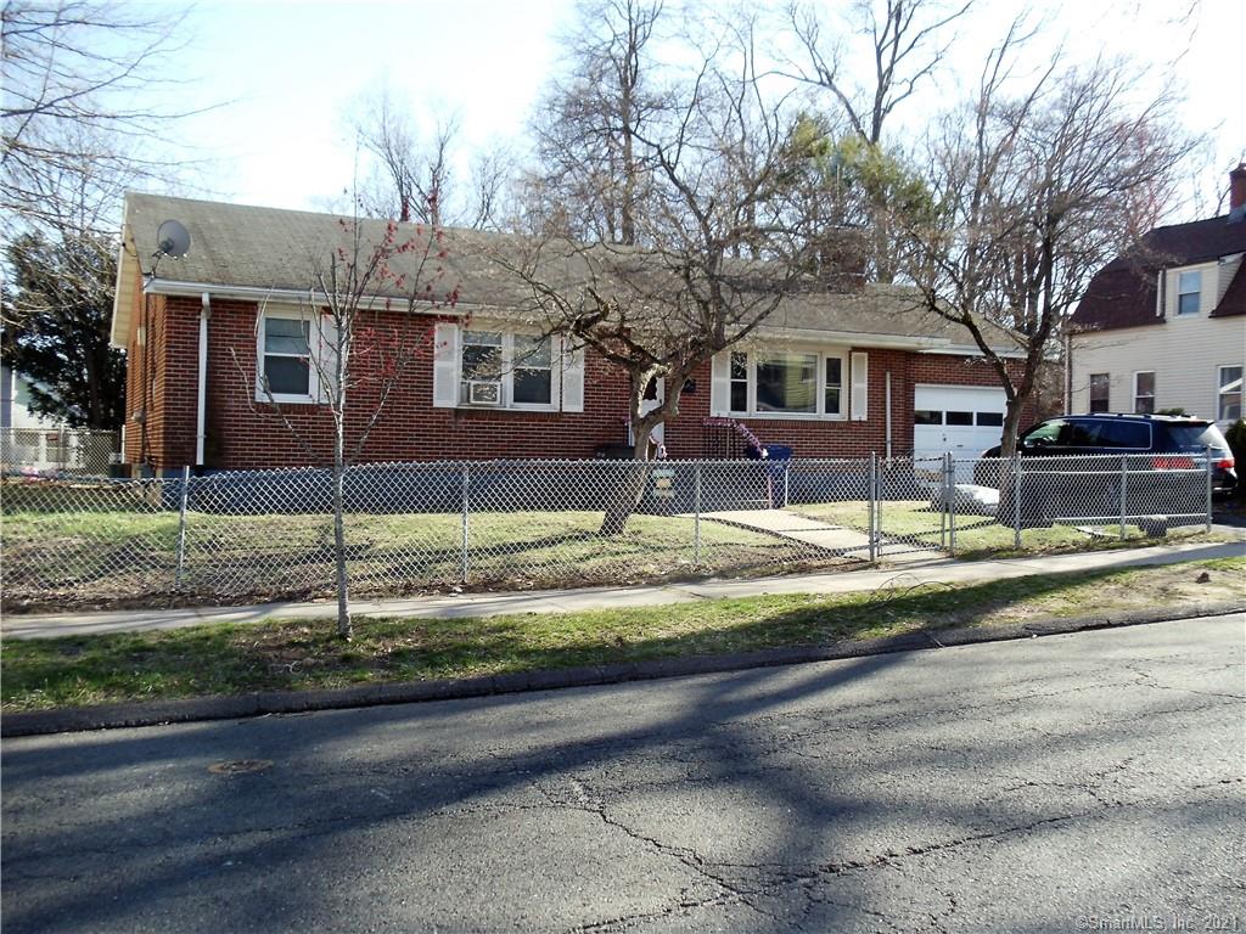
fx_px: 1584
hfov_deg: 42.9
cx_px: 623
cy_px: 467
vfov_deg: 32.9
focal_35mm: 44
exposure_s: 1/250
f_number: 3.5
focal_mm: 6
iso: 100
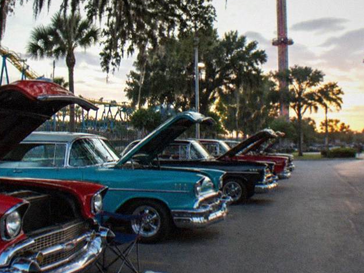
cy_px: 148
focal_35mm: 57
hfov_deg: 33.6
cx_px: 137
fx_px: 599
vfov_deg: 25.7
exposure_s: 1/1250
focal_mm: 37
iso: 640
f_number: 4.5
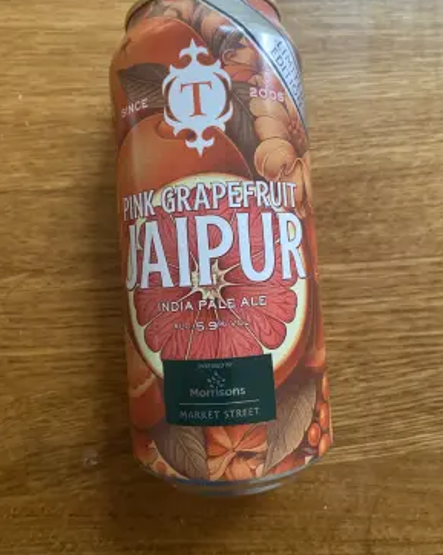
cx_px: 222
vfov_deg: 64.0
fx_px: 443
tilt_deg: -87.8
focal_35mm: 27
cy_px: 256
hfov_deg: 53.1
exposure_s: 1/59
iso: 500
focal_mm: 4.25
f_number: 1.8
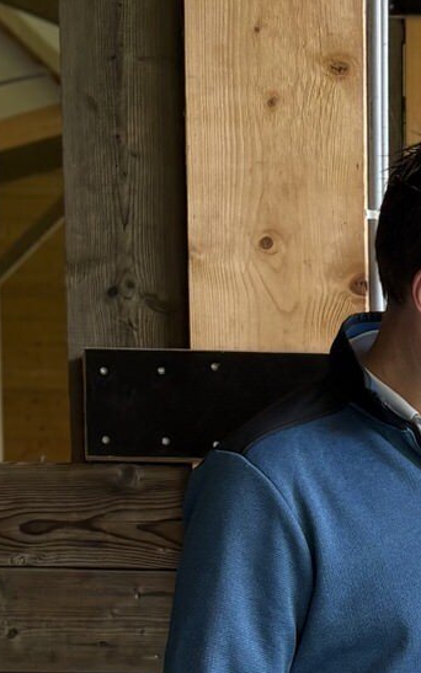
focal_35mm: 129
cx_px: 736
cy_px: 883
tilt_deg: -6.3
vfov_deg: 15.4
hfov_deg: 9.7
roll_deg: -0.6
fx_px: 2368
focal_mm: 5.96
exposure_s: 1/100
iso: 50
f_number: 1.6
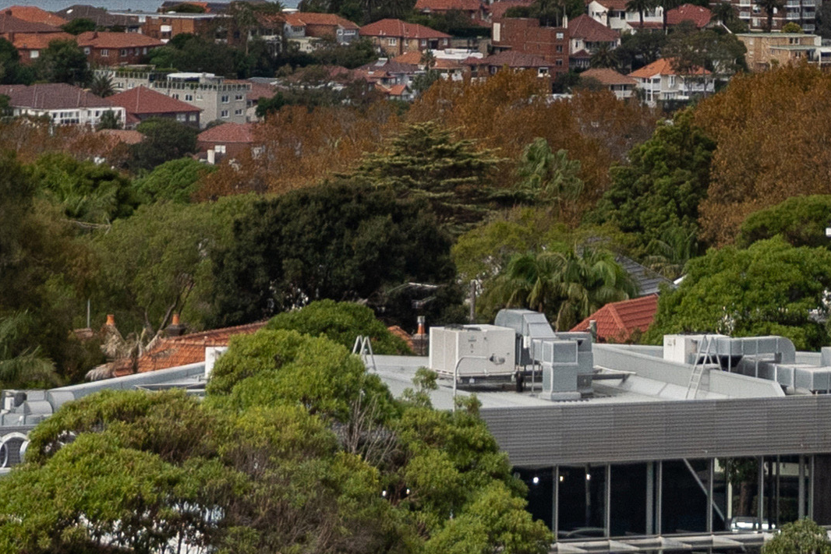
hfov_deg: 6.5
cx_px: 774
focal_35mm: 318
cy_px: -495
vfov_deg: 4.3
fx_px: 7341
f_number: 11
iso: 400
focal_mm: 55
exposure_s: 1/6000
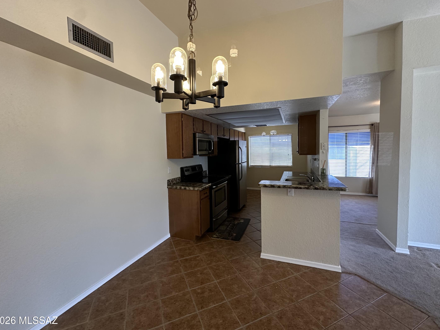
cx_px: 221
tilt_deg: -2.5
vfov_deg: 81.7
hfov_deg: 98.2
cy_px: 160
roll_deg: +1.3
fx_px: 191
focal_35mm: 15
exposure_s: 1/120
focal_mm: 2.22
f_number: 2.2
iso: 320
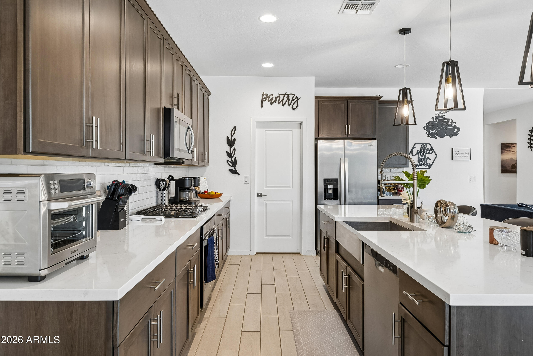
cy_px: 178
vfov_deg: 51.3
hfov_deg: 71.5
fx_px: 370
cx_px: 266
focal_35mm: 25
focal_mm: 25
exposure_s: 1/13
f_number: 8
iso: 400
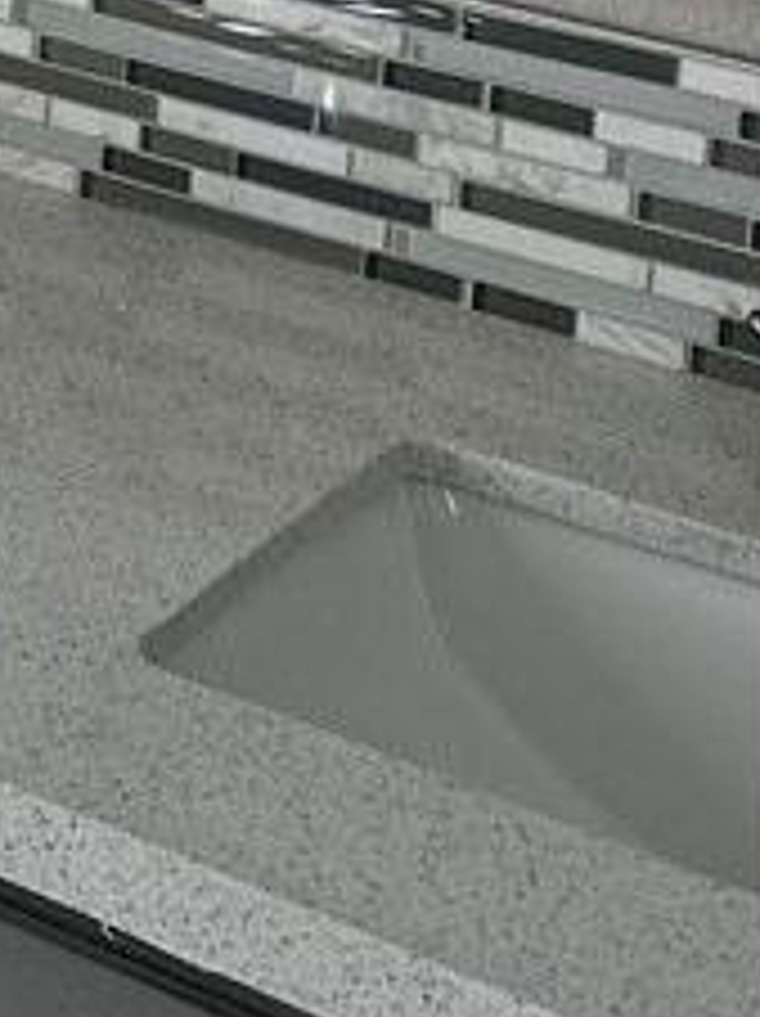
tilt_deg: -9.6
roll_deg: -0.5
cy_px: -482
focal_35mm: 118
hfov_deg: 10.9
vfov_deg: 15.5
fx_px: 3461
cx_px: -949
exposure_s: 1/177
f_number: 1.5
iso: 50
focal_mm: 5.7
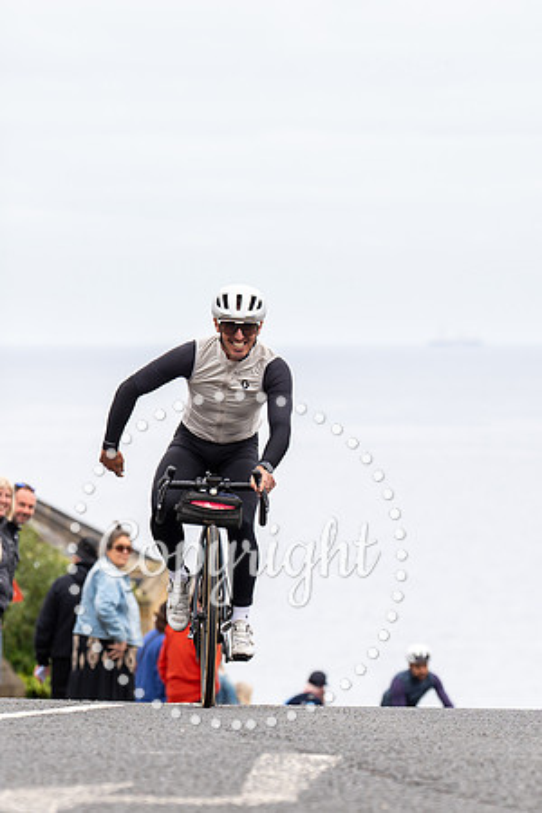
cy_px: 354
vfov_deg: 8.1
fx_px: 5751
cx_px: 259
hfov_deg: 5.4
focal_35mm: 255
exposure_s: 1/1000
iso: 320
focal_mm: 128
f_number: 3.5
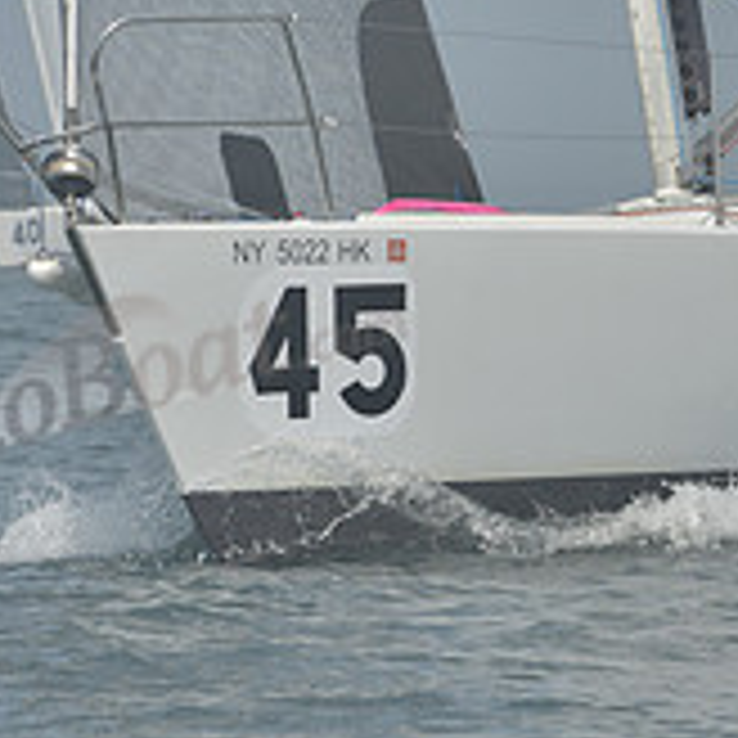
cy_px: 92
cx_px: 644
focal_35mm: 631
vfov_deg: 2.8
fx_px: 15220
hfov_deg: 2.8
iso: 280
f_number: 9
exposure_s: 1/1000
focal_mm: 210
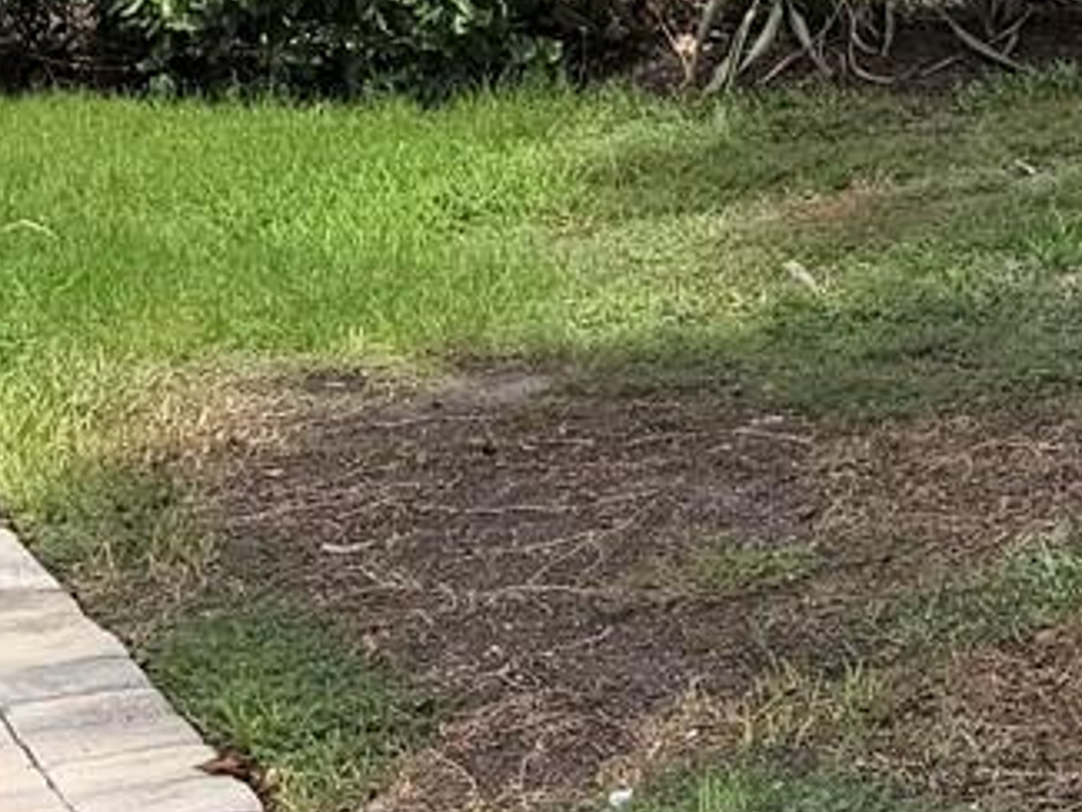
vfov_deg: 10.7
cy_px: -1141
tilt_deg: +11.3
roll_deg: +1.3
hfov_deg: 16.6
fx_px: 3690
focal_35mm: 118
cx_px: 842
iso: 80
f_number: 1.78
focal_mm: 6.76
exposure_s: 1/3759
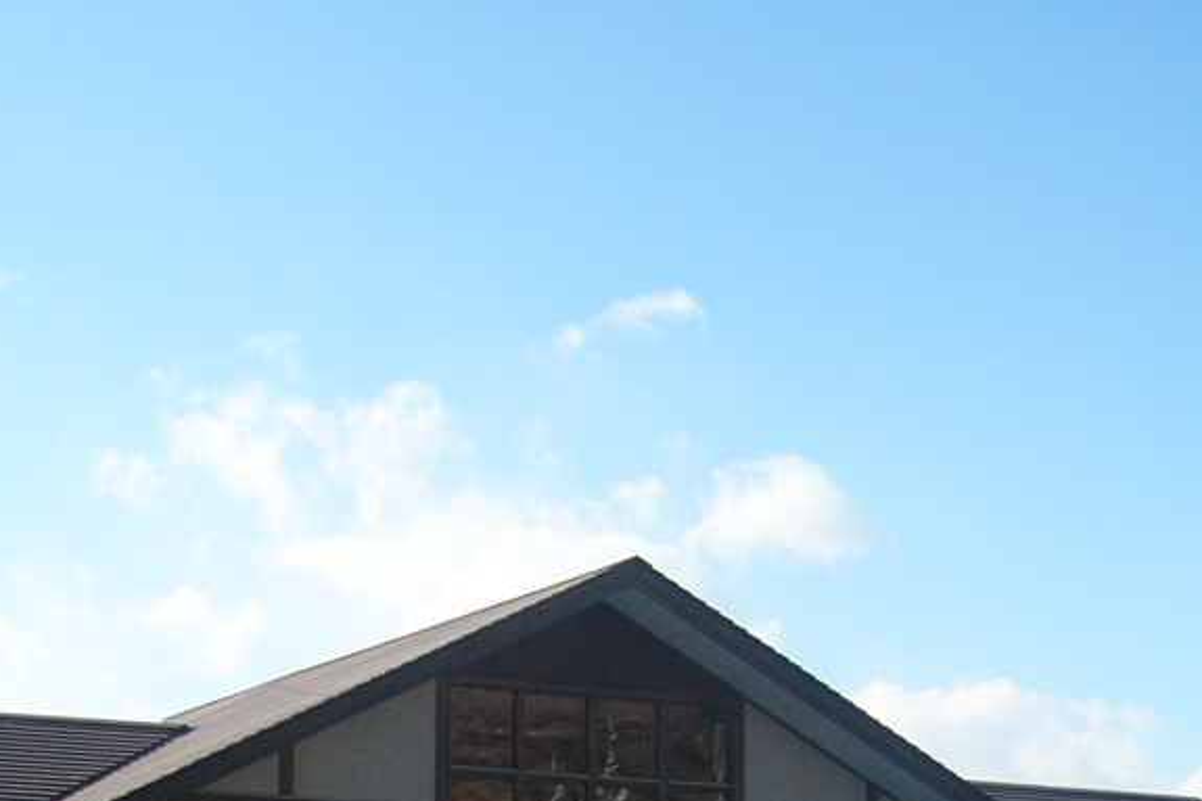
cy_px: 966
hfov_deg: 24.9
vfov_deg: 16.2
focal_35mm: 81
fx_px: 2704
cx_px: 351
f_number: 8
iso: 50
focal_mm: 5.8
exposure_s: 1/100
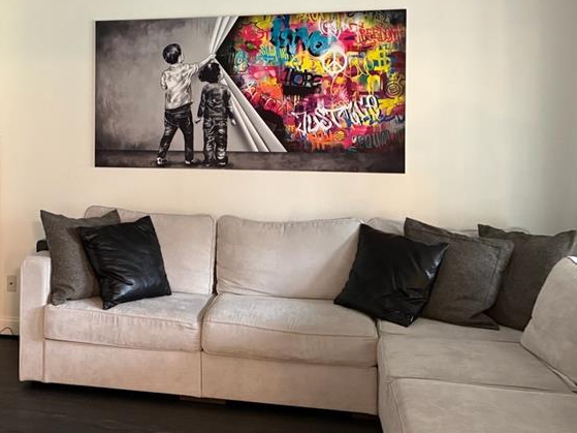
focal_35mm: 44
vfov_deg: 32.4
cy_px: 127
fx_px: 733
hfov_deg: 41.5
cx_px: 134
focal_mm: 6.76
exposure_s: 1/60
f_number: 1.78
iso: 640
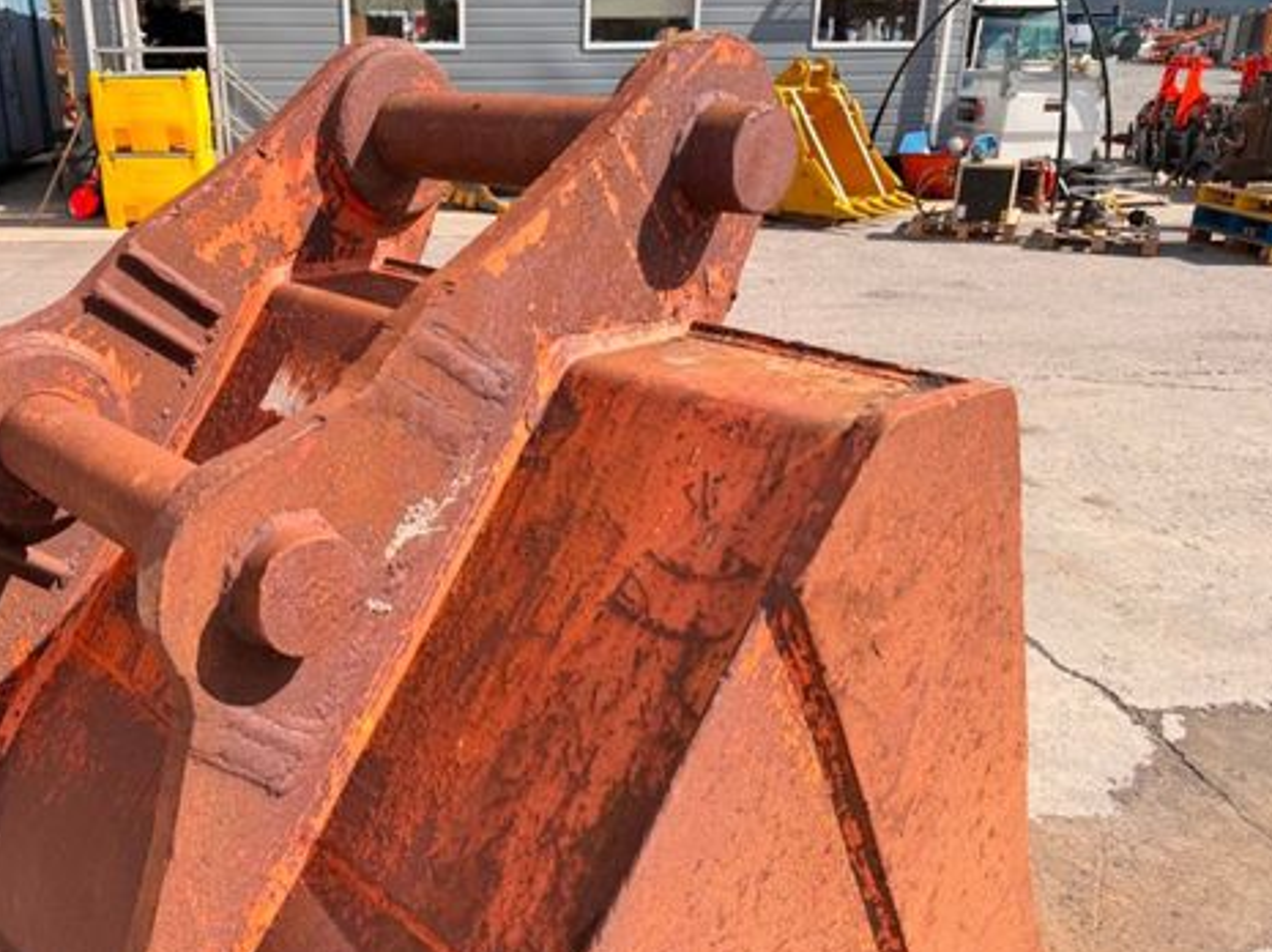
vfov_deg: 45.4
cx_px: 492
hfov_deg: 57.8
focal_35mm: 31
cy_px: 512
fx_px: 1138
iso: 80
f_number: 1.78
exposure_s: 1/1901
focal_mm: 6.76
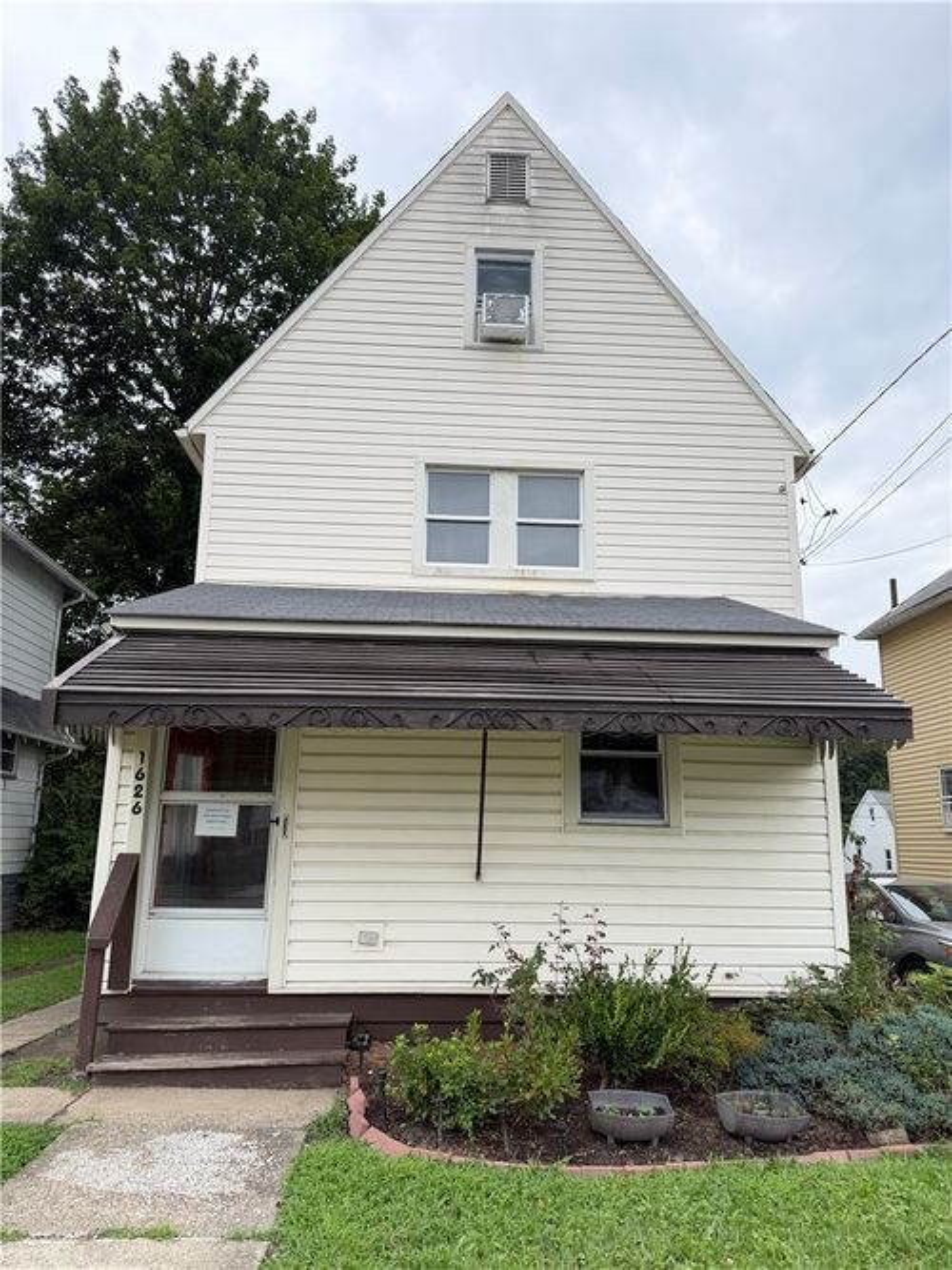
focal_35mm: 24
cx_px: 476
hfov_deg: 56.8
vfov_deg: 71.6
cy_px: 635
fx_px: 880
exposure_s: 1/979
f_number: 1.78
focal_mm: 6.76
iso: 100
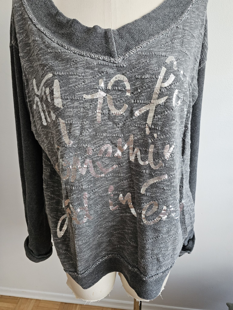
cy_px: 155
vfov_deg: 73.9
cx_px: 116
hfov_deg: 58.9
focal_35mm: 23
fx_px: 206
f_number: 1.7
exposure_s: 1/60
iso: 640
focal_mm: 6.3
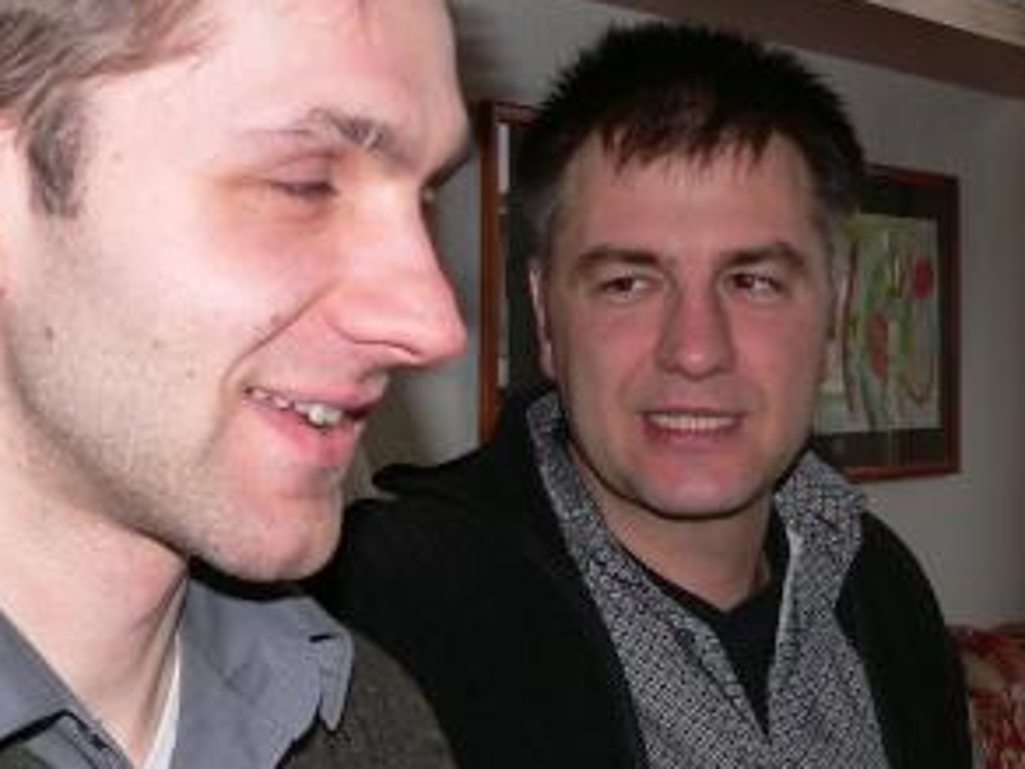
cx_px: 411
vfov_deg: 18.7
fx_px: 2339
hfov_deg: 24.7
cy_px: 411
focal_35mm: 79
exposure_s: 1/250
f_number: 2.8
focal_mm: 6
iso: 100
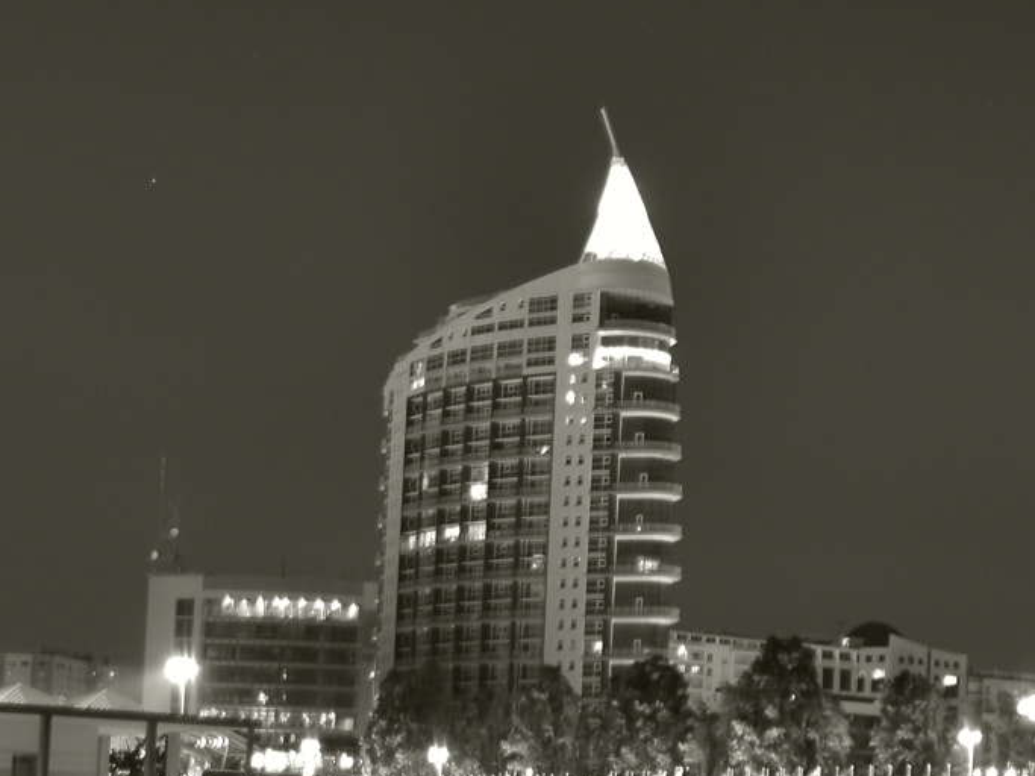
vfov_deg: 14.8
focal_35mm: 99
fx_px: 2973
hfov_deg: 18.2
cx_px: 1405
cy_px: 631
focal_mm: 23
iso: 100
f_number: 3.8
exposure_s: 10
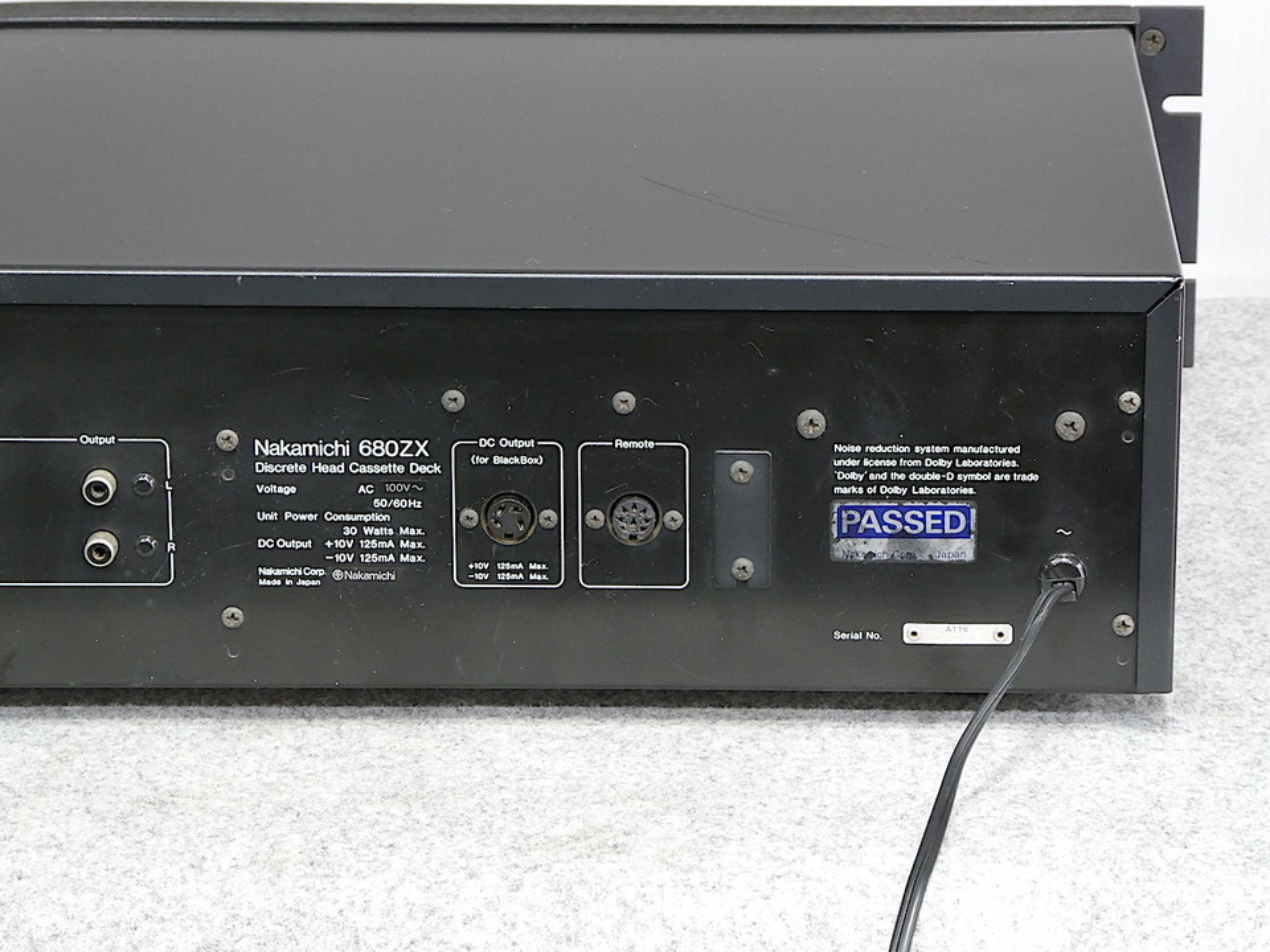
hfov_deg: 14.6
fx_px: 4953
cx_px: 635
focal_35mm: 135
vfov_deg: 11.0
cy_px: 476
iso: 400
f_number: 5.6
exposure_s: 1/5
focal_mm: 24.2
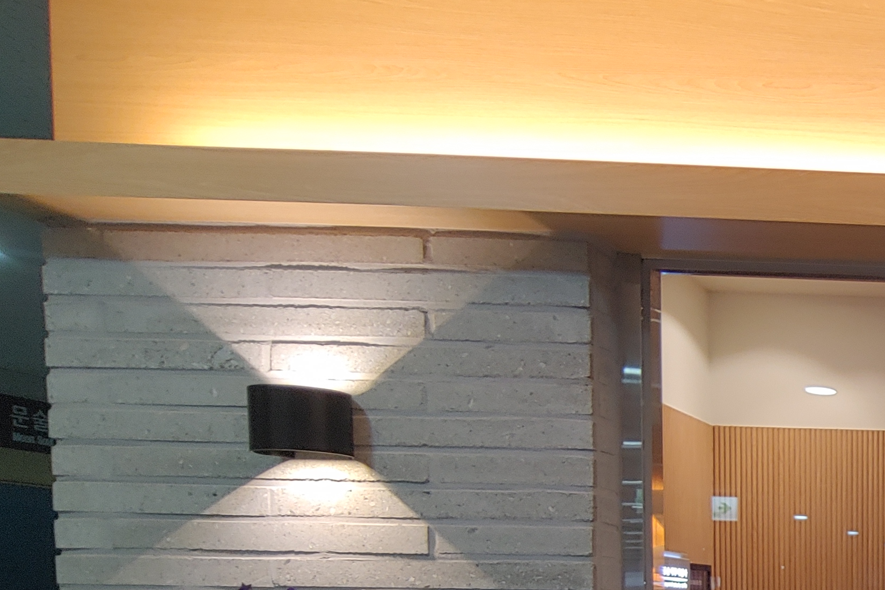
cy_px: 720
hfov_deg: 30.6
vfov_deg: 25.5
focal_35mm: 47
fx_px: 1155
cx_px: 1209
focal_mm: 2.18
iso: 100
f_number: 1.9
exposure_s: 1/30
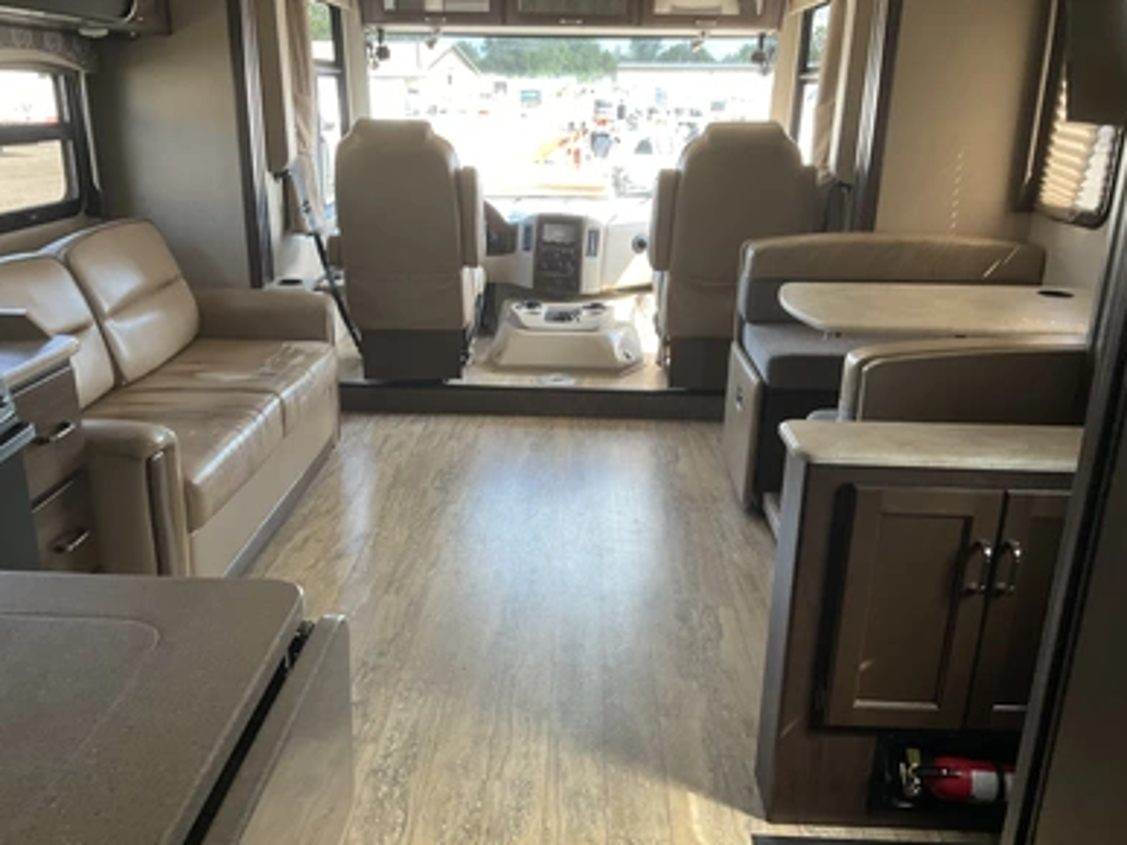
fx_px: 976
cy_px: 428
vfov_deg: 46.8
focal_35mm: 30
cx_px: 550
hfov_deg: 60.0
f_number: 1.8
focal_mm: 3
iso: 64
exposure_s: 1/74
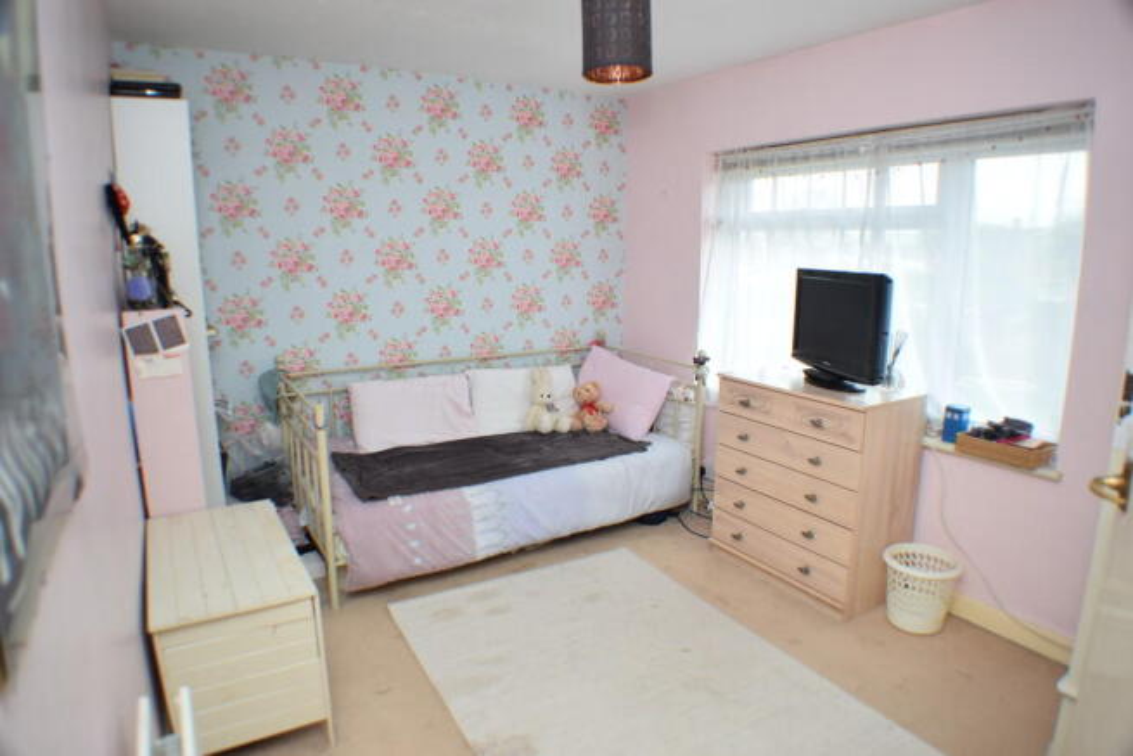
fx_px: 850
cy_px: 378
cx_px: 566
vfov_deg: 48.0
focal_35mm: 27
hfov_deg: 67.4
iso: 400
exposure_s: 1/60
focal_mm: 18
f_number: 4
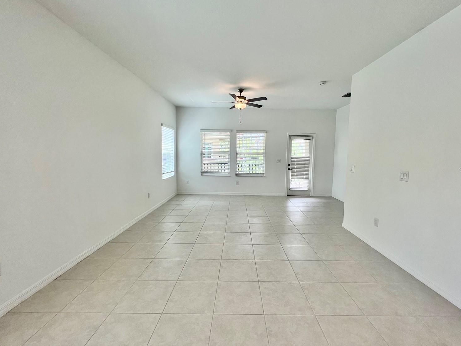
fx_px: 186
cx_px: 240
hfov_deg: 102.0
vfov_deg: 85.6
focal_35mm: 14
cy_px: 169
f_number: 1.8
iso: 32
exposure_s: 1/120
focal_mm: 1.57
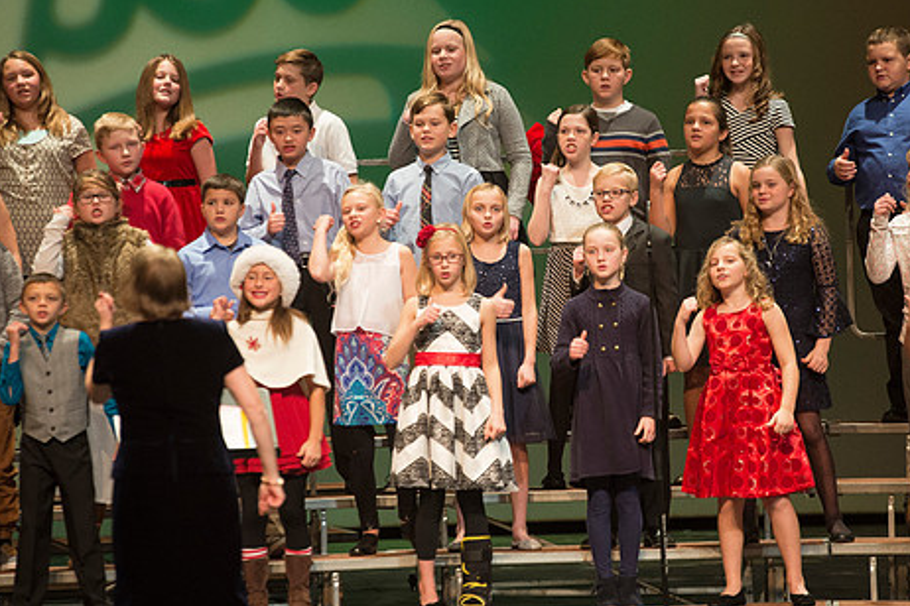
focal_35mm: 251
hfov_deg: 8.2
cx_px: 514
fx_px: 6344
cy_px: 312
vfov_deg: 5.5
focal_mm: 200
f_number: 2.8
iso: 2500
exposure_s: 1/250
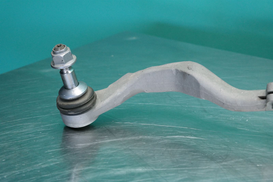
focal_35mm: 69
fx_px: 523
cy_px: 91
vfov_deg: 19.7
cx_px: 136
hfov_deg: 29.2
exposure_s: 1/50
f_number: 6.3
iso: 1600
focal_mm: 45
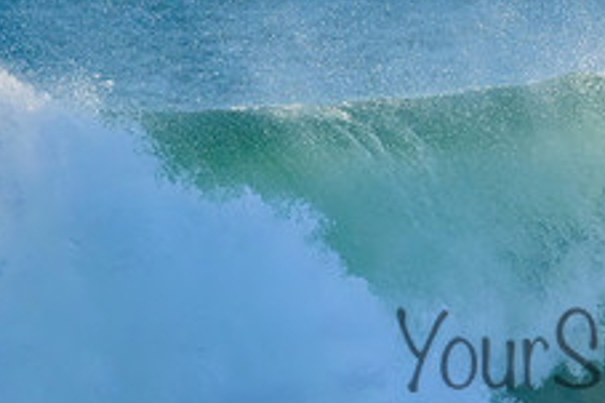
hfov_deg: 1.5
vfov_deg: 1.0
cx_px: 672
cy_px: 327
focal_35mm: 1380
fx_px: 23174
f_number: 11
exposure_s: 1/1600
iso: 2200
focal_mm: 540
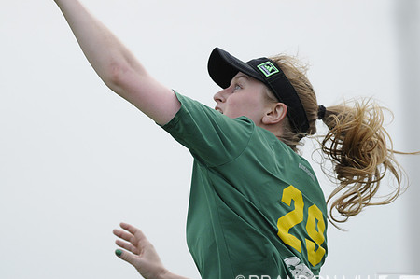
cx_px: 174
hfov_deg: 3.6
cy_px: 141
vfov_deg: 2.4
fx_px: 6759
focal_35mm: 580
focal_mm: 300
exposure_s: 1/5000
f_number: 2.8
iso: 500
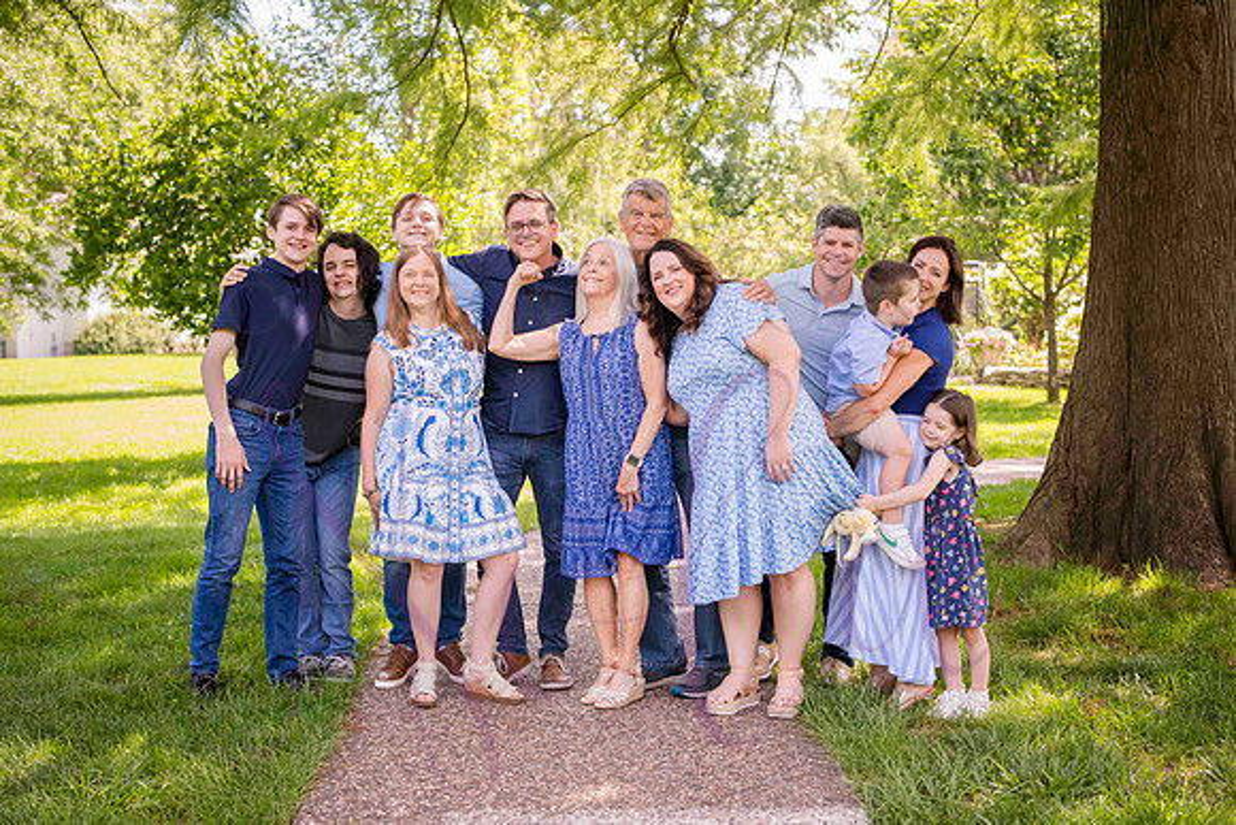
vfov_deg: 27.0
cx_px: 618
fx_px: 1717
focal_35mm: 50
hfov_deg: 39.6
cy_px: 412
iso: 400
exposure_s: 1/320
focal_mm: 50
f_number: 4
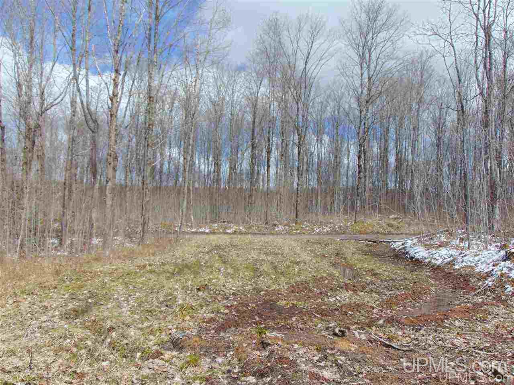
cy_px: 192
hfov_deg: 60.0
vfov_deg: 46.8
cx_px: 257
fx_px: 445
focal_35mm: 30
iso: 80
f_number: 8
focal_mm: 5.4
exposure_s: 1/250
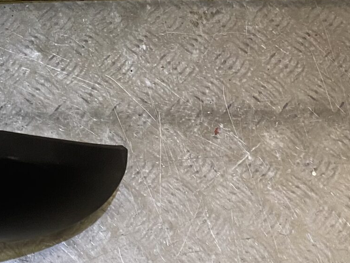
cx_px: -107
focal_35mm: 89
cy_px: -5
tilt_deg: -55.4
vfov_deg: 16.2
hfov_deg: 20.1
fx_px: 900
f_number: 1.8
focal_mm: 4.25
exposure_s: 1/50
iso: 100
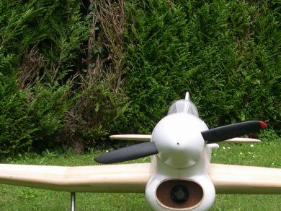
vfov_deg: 18.7
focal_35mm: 78
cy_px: 171
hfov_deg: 25.0
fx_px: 633
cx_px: 177
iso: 100
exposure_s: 1/145
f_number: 7.6
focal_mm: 8
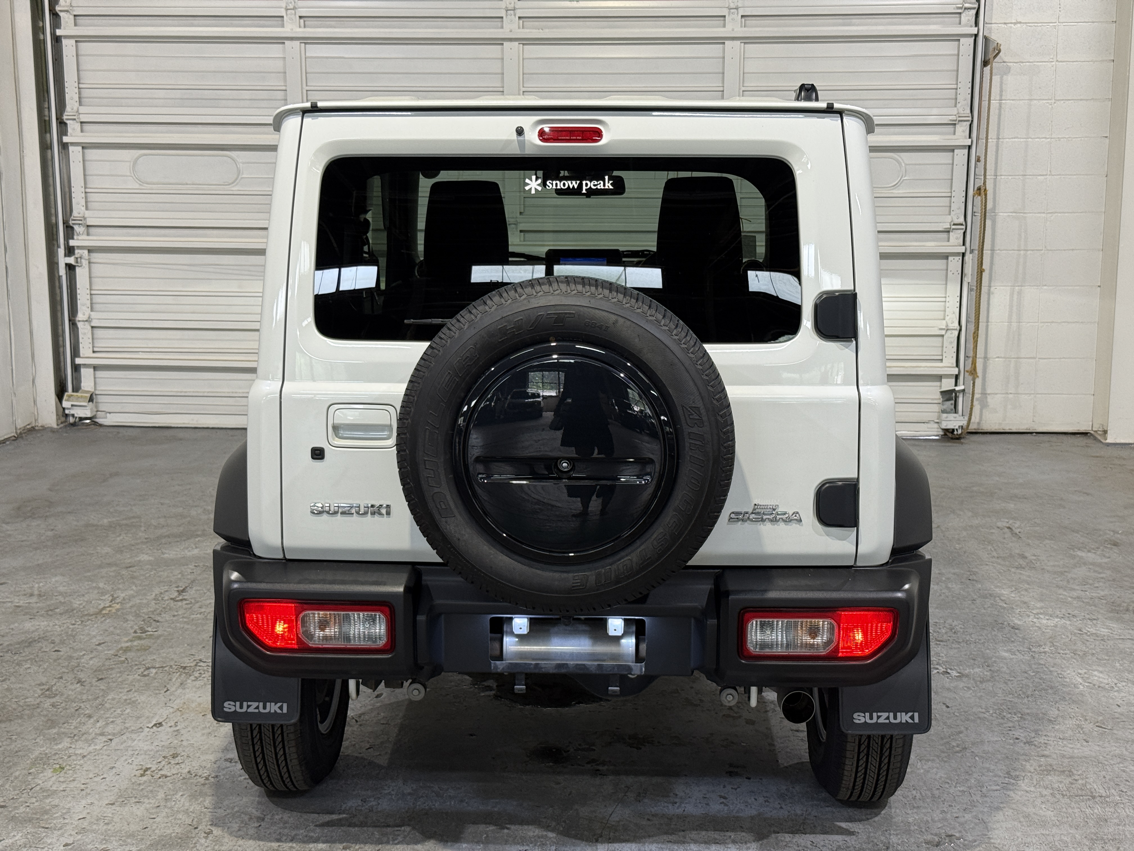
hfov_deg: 39.7
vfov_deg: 30.3
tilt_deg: -9.3
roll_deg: -0.4
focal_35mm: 48
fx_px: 1572
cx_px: 567
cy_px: 426
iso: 100
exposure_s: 1/60
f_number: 1.78
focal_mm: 6.76
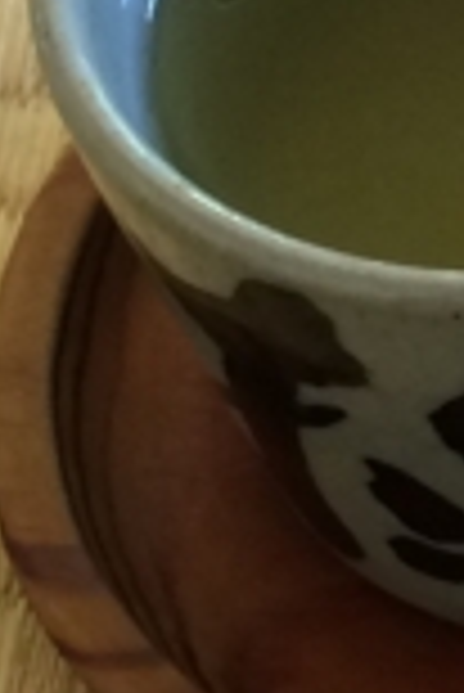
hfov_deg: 6.0
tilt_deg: -56.2
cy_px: 364
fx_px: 3858
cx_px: 1671
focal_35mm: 200
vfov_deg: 10.3
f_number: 2.2
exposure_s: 1/30
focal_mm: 4.15
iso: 40
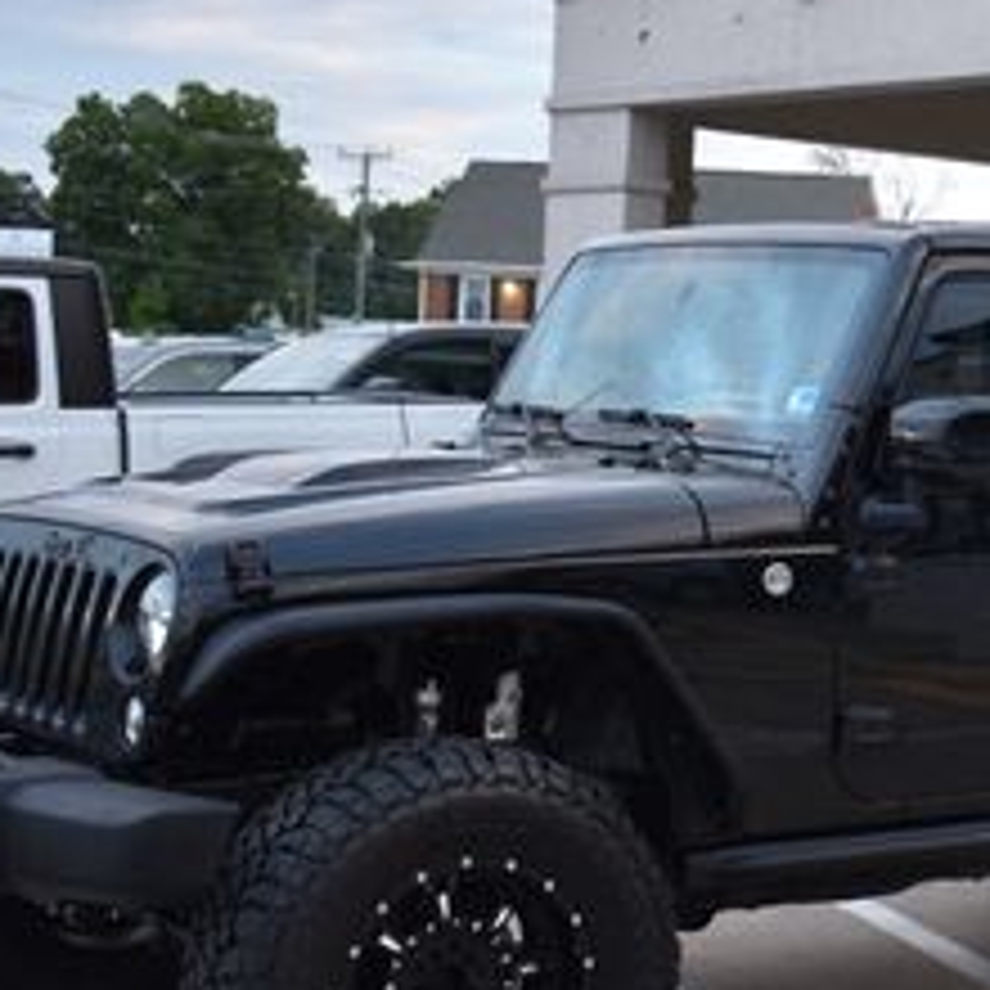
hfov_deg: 18.9
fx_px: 2758
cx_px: 1282
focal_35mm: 85
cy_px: 454
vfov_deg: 20.3
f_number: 4.5
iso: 400
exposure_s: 1/80
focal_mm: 23
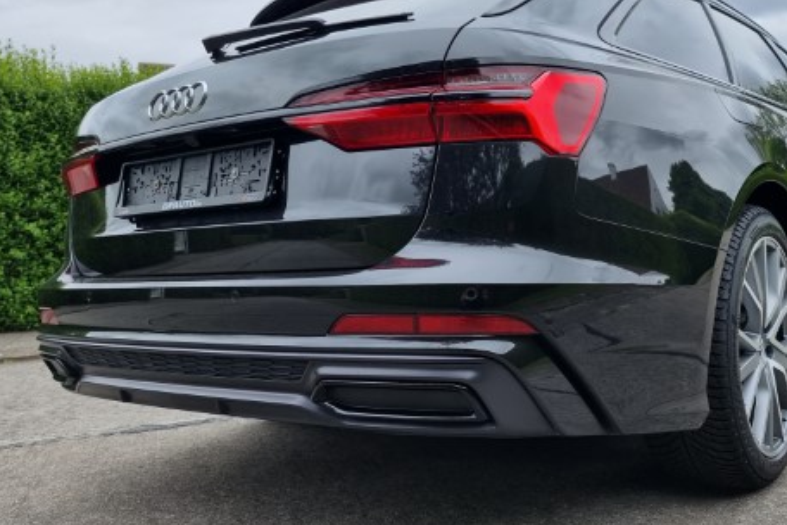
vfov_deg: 37.8
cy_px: 269
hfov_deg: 53.8
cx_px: 495
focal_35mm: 35
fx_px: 765
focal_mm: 6.7
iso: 50
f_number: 1.8
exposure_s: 1/360
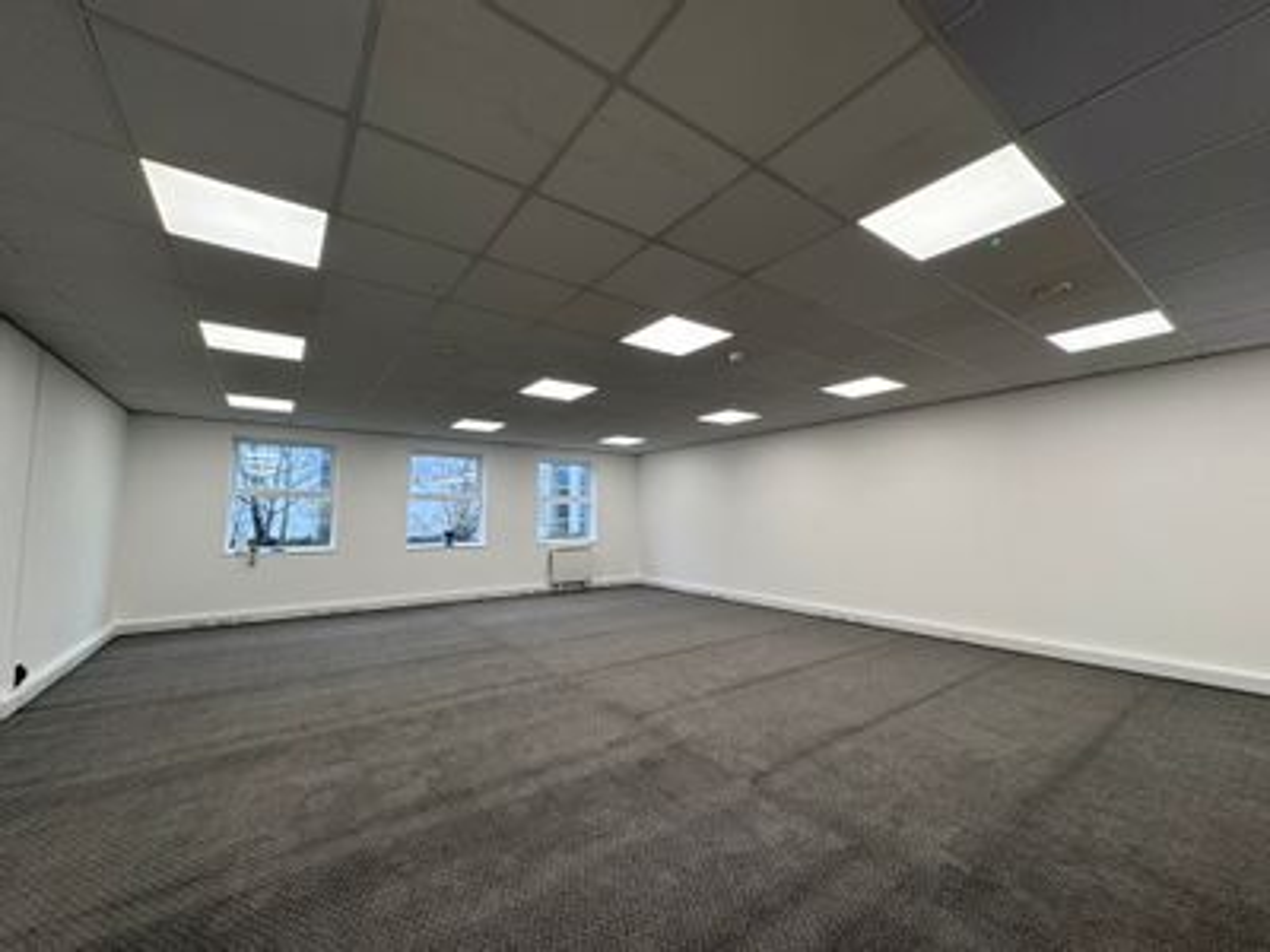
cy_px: 476
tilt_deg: +5.2
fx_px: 514
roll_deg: +0.2
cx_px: 635
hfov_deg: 102.1
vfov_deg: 85.7
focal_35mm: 14
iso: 80
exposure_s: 1/100
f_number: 2.2
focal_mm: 2.22
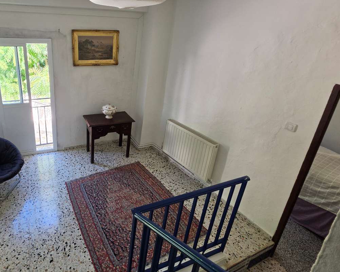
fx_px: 191
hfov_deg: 80.5
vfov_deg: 69.5
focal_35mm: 19
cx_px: 113
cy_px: 99
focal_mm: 2.2
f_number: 1.9
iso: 50
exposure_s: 1/100
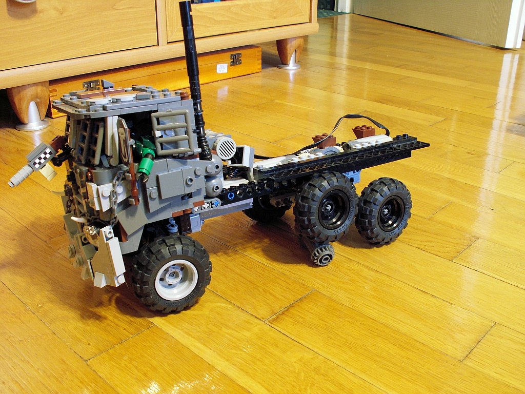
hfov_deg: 52.6
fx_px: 531
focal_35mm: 35
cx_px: 262
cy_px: 197
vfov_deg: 40.7
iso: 100
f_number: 4
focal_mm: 5.86
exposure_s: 1
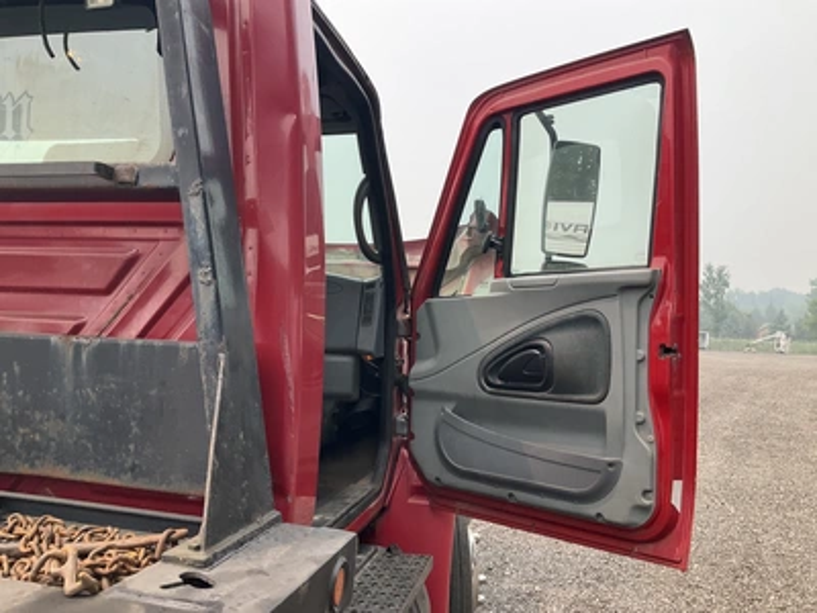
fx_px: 684
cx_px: 408
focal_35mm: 29
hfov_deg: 61.7
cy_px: 306
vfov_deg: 48.2
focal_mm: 3
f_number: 1.8
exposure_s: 1/869
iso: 25
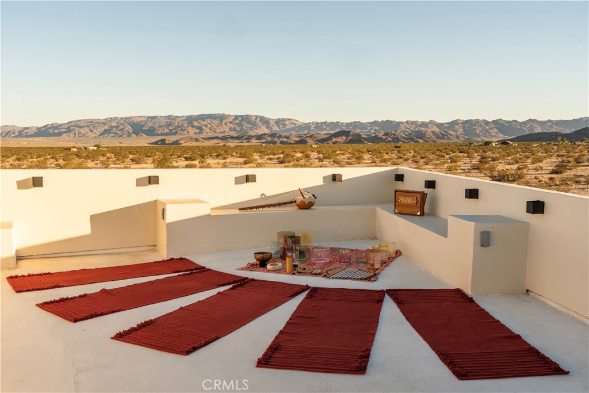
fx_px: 573
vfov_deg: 37.9
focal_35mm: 35
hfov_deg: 54.4
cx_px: 294
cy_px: 196
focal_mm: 35
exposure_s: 1/125
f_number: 11
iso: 100
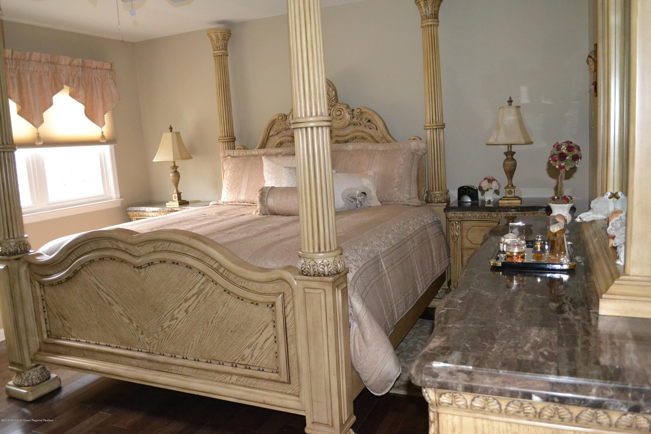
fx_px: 488
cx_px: 326
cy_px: 217
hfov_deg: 67.4
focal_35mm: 27
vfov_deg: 47.9
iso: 3200
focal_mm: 18
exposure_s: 1/60
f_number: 3.5
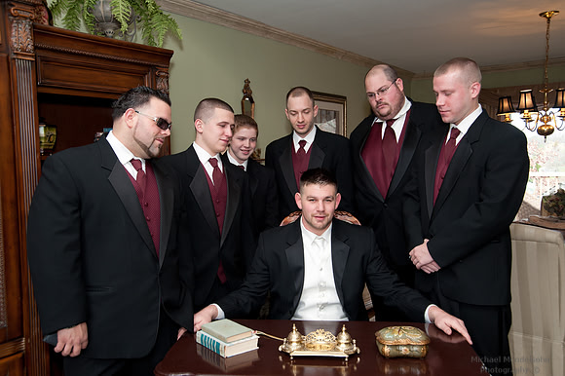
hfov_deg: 55.8
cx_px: 282
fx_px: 533
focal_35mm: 34
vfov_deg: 38.8
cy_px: 188
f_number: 7.1
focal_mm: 34
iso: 640
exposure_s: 1/60
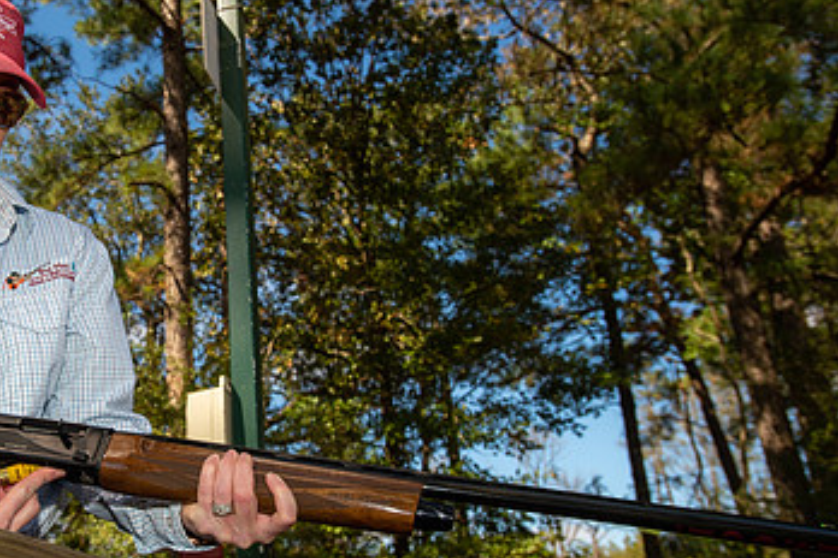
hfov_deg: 46.1
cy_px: 342
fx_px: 931
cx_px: 173
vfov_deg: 33.3
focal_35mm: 40
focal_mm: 24
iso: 125
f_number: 6.3
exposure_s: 1/160
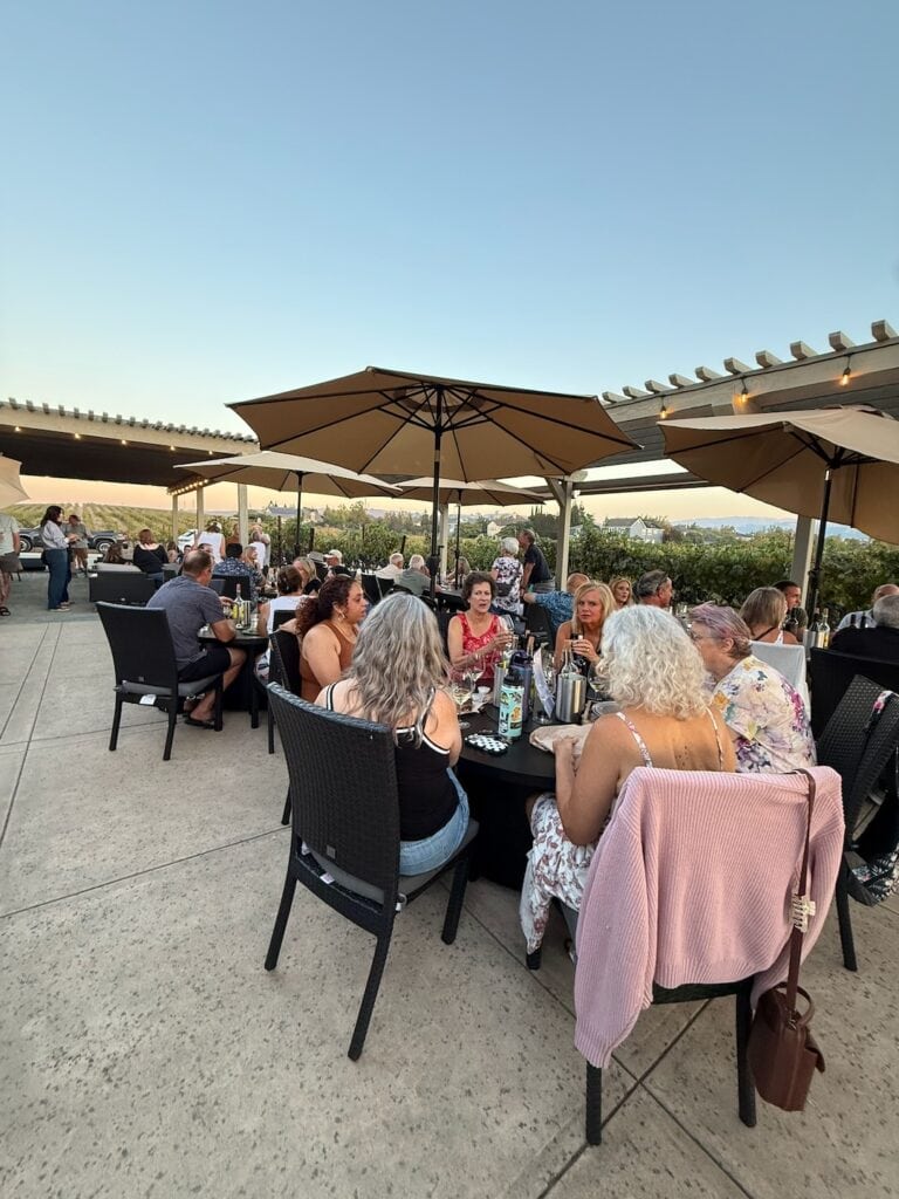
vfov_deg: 102.1
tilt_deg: -5.3
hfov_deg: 85.7
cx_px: 450
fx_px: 485
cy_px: 600
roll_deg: -1.6
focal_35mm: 14
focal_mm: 2.22
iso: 250
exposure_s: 1/120
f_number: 2.2
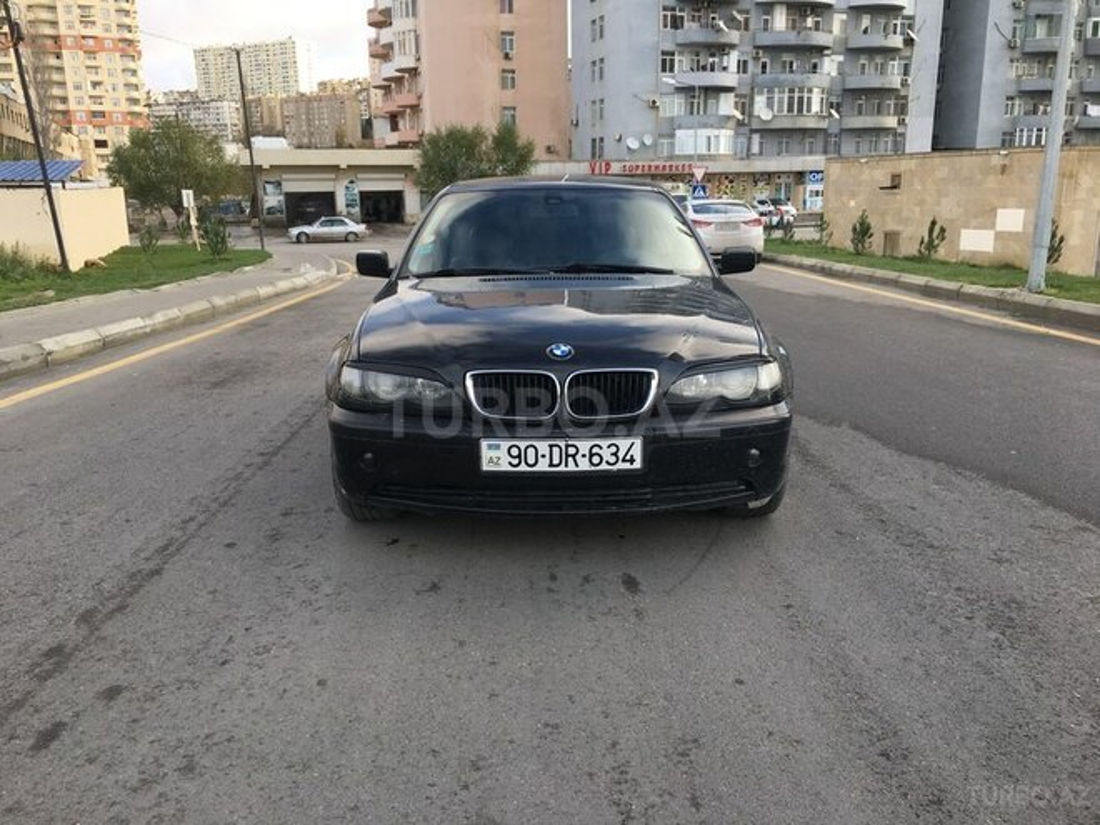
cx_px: 550
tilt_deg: -14.2
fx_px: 922
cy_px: 412
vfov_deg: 48.2
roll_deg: +0.5
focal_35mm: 29
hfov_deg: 61.7
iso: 25
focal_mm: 4.15
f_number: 2.2
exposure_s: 1/368
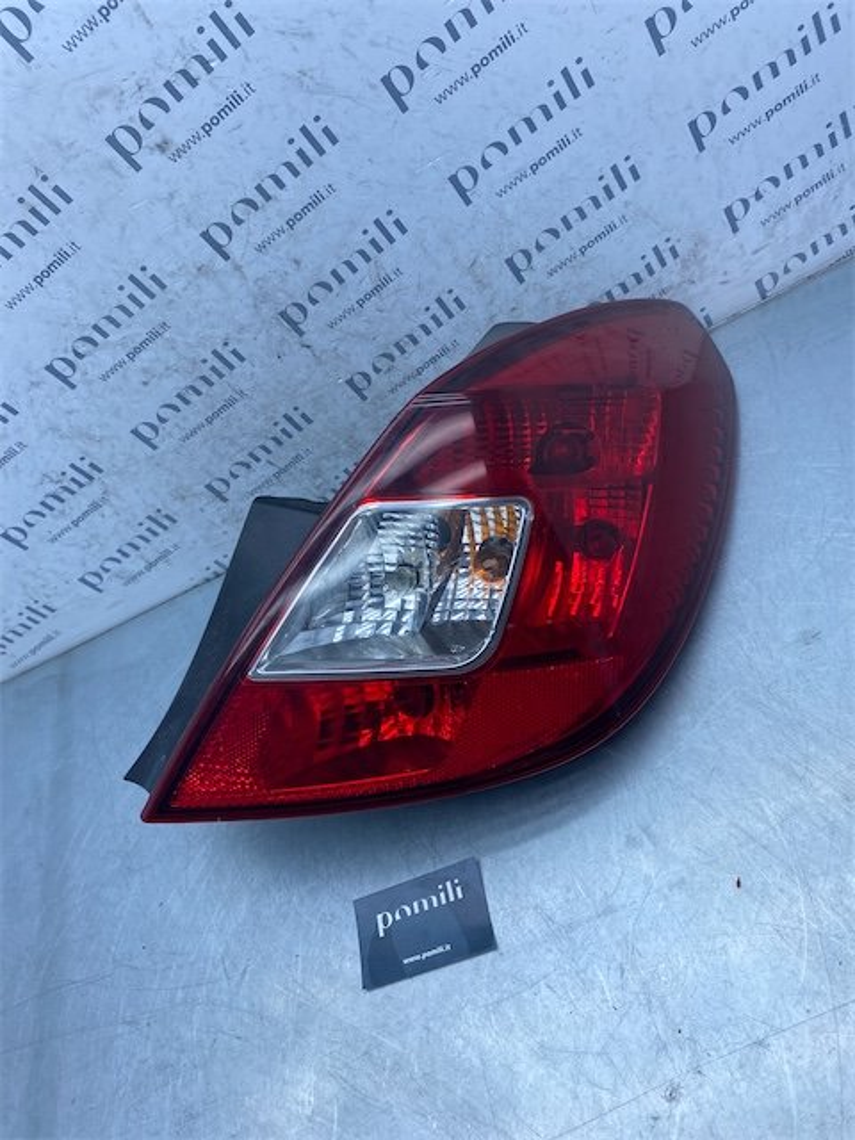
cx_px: 428
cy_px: 570
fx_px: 856
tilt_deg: -48.1
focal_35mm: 26
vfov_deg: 67.3
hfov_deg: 53.1
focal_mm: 4.25
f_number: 1.8
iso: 32
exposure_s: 1/934
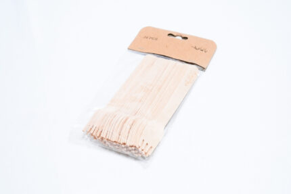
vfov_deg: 19.5
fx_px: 566
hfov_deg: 28.8
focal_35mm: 70
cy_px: 97
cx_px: 146
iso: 3200
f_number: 9
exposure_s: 1/200
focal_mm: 70
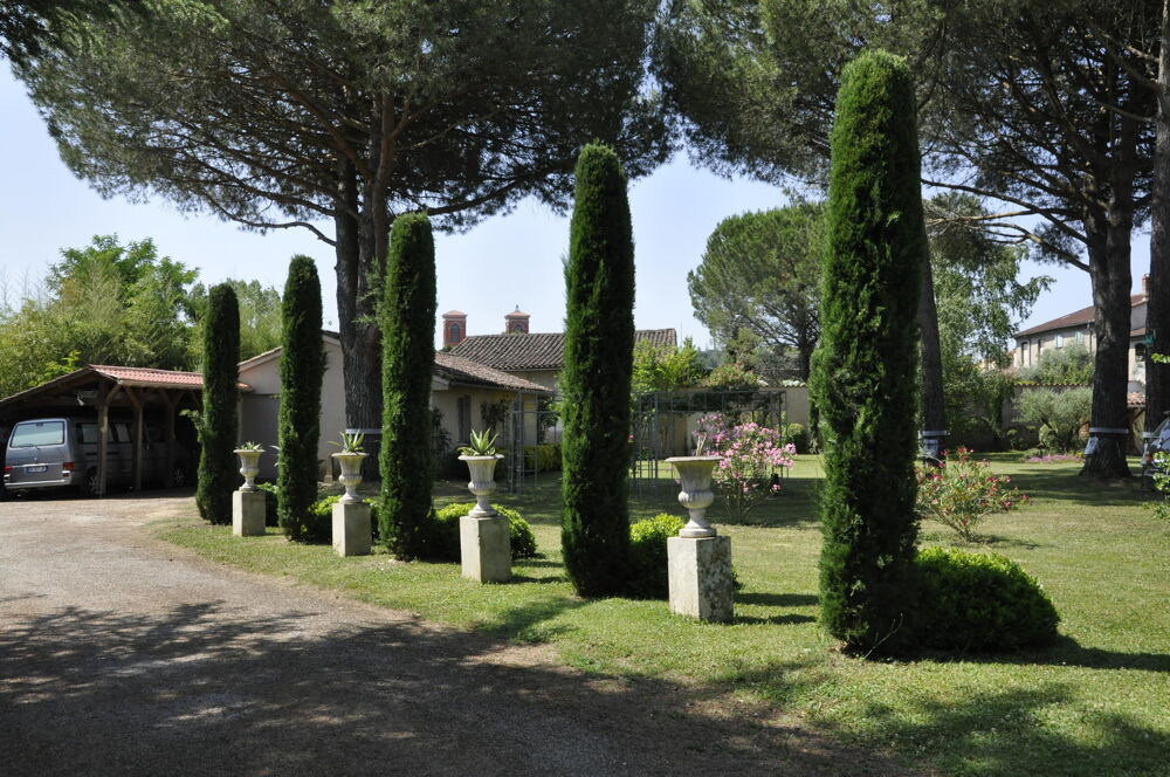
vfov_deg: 39.9
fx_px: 1071
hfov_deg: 57.3
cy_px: 388
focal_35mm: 33
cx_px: 585
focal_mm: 22
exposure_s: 1/1600
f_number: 8
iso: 1000
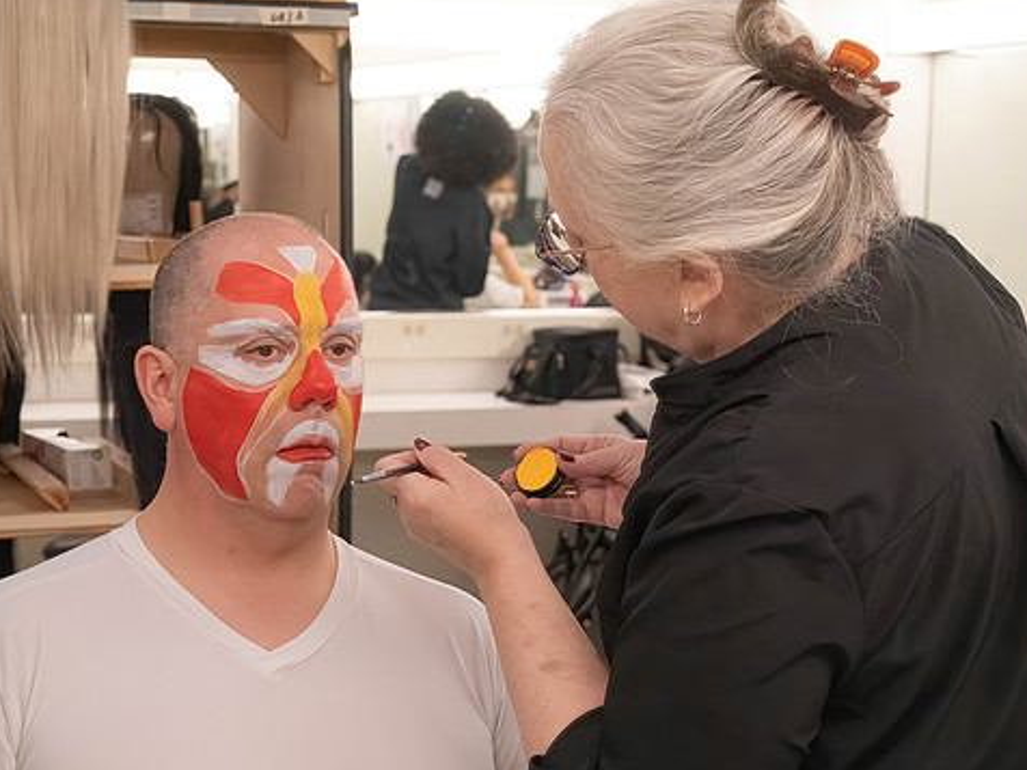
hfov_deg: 23.8
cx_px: 505
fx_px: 2433
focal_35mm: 82
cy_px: 398
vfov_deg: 18.0
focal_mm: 70
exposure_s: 1/500
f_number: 9
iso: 16000
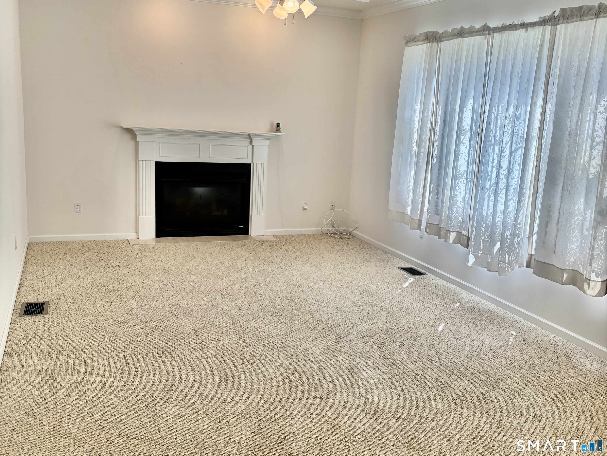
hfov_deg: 67.3
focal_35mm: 26
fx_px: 456
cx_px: 304
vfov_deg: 53.1
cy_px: 228
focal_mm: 5.96
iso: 50
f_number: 1.6
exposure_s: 1/140
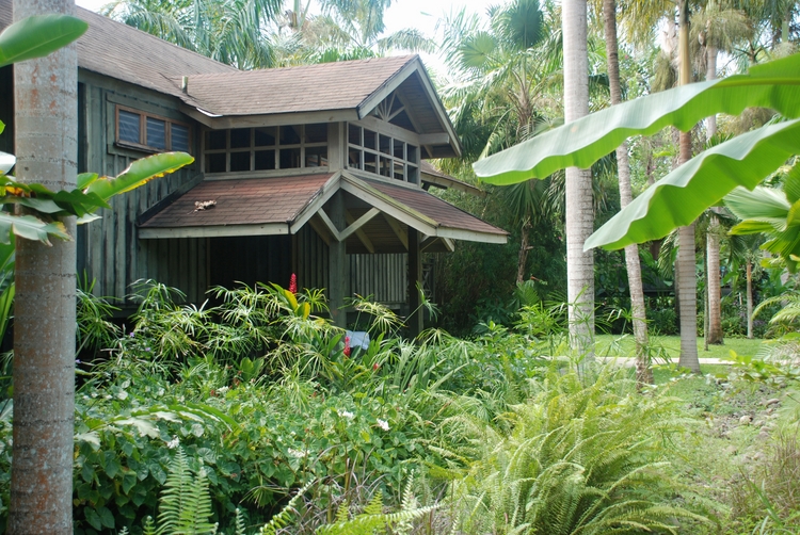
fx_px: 1035
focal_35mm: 46
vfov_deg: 29.0
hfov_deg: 42.3
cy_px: 268
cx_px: 400
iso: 200
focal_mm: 31
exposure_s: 1/60
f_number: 4.2
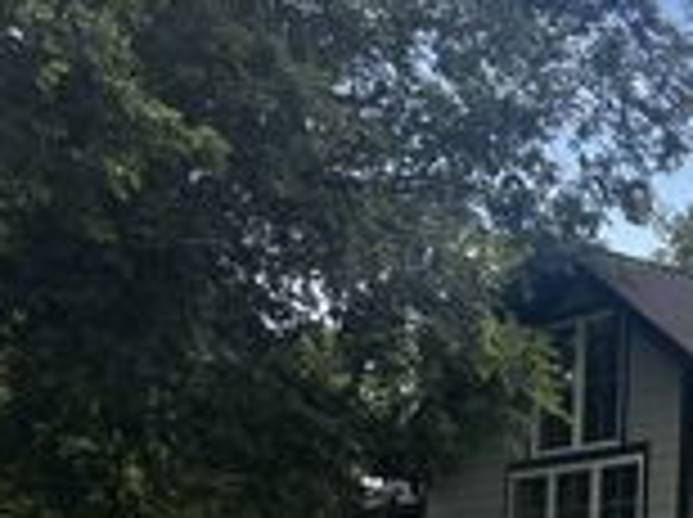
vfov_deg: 18.1
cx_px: 1012
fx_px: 1559
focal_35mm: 78
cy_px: 583
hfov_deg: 21.4
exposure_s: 1/587
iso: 80
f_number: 1.78
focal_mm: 6.86
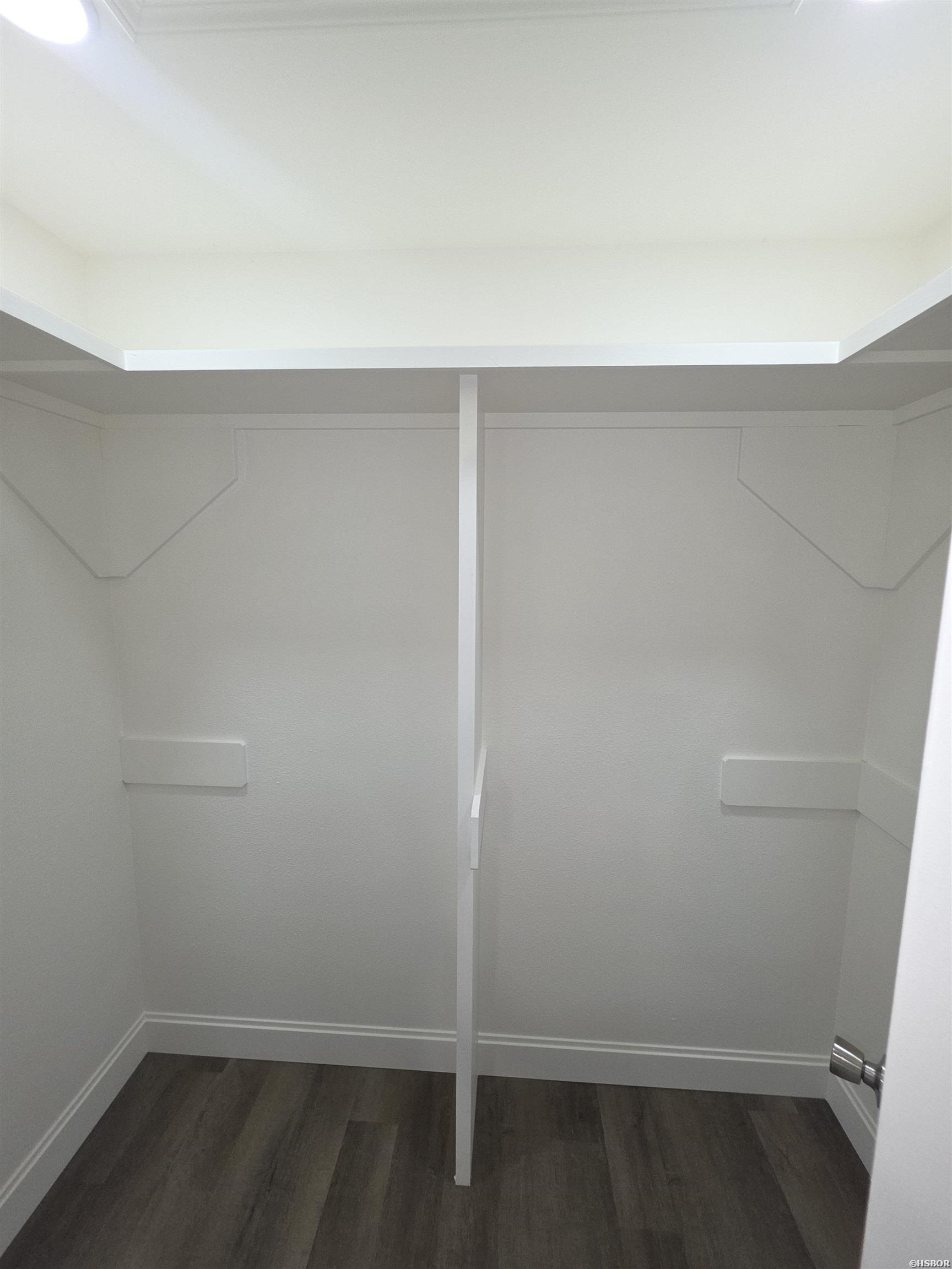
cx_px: 476
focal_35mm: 13
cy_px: 634
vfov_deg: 106.2
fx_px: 477
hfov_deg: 89.9
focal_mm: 2.2
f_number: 1.9
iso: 50
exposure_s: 1/60
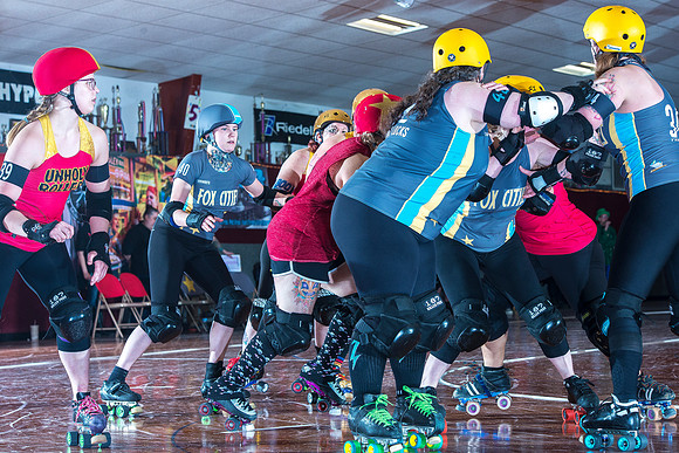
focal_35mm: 95
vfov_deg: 14.4
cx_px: 340
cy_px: 226
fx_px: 1792
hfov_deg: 21.5
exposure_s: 1/160
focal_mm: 95
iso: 800
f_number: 7.1
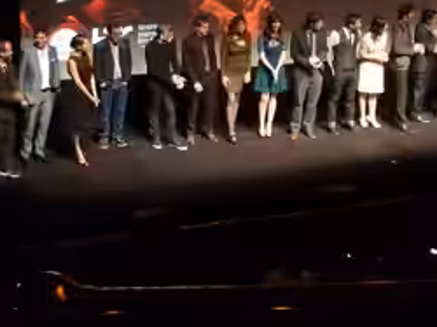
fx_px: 1274
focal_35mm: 101
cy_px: 24
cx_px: 264
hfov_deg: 19.4
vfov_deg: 14.5
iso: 800
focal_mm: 6.9
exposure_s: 1/15
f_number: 3.7
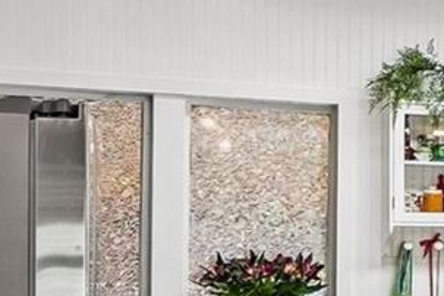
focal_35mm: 95
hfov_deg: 16.0
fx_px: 1172
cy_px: 289
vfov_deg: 14.2
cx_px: 920
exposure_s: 1/20
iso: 400
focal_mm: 12
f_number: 8
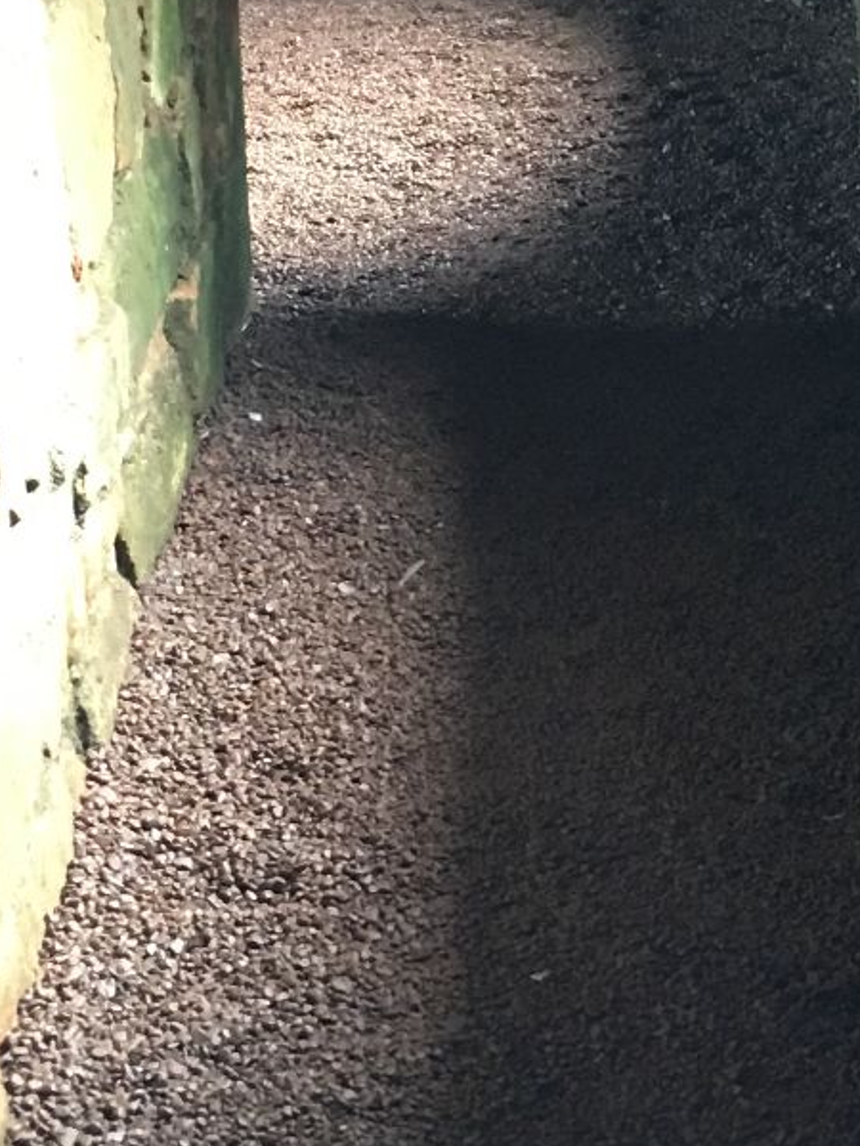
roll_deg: +3.6
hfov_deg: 14.8
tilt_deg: -10.4
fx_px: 3279
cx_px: 698
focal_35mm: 99
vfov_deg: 19.4
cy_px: 67
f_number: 2.2
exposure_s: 1/17
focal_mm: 4.15
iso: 100
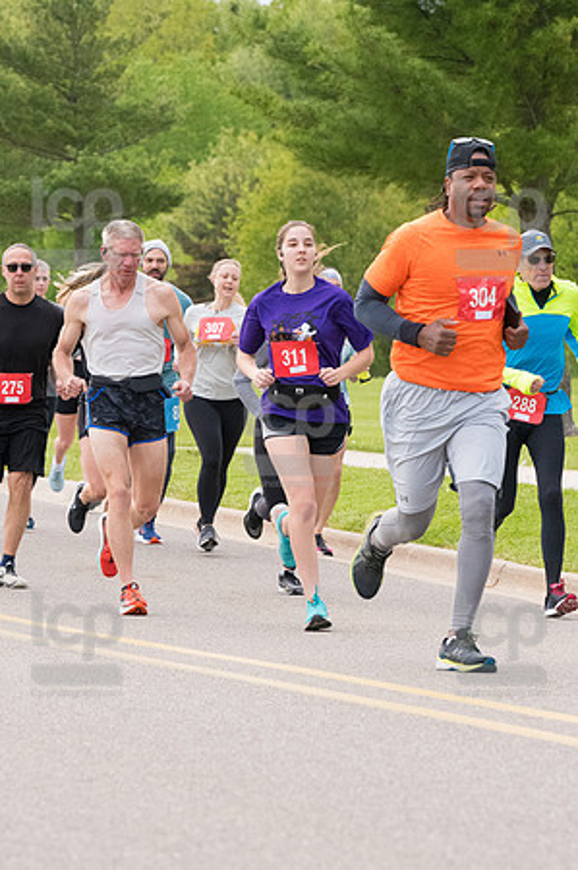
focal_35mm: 202
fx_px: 4876
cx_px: 289
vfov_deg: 10.2
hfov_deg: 6.8
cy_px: 435
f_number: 7.1
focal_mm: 135
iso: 4000
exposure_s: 1/1600
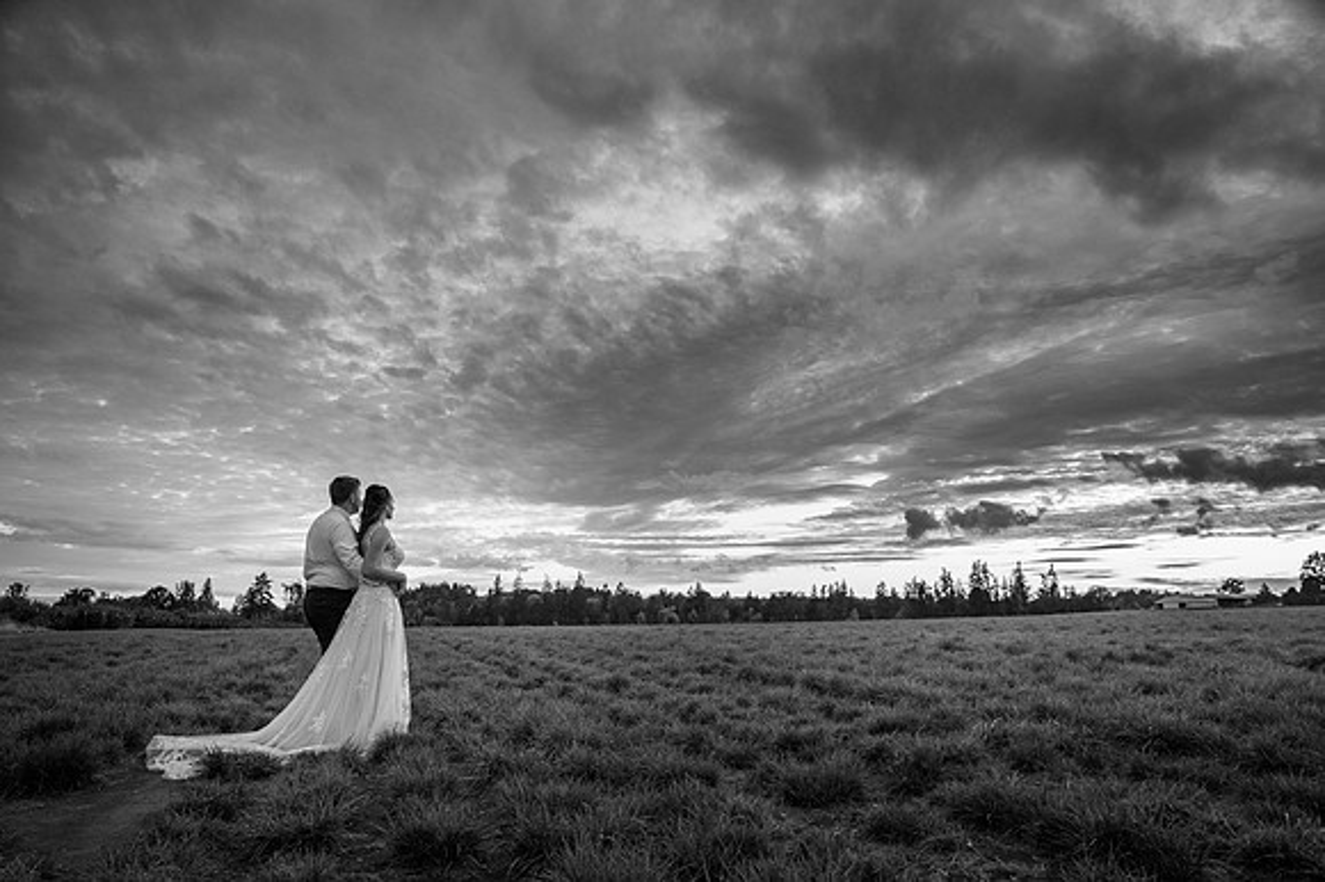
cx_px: 662
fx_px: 883
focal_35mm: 24
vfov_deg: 53.1
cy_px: 441
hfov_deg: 73.8
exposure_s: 1/160
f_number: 8
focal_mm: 24
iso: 640
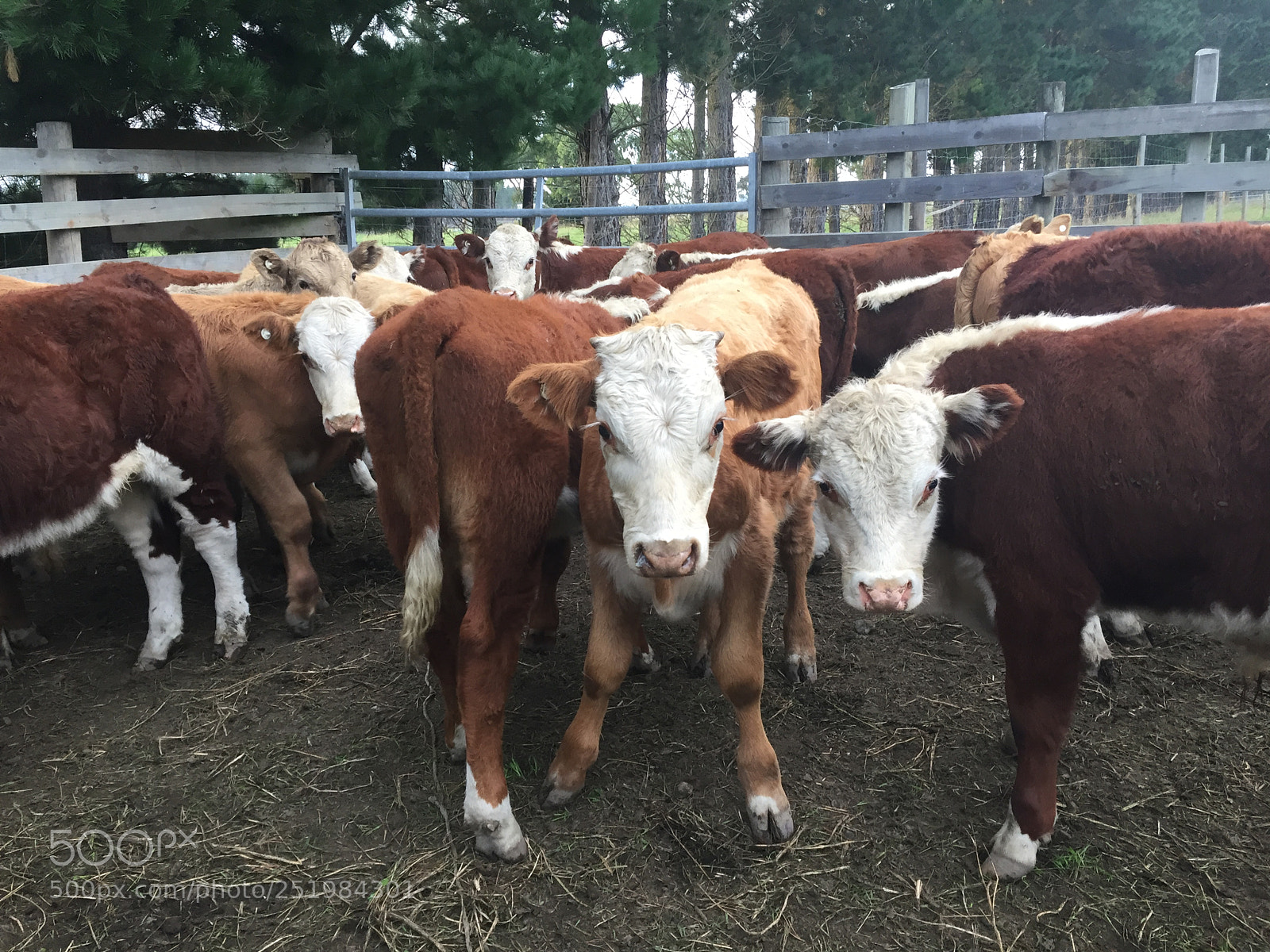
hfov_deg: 61.7
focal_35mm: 29
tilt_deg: -13.9
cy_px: 476
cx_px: 635
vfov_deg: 48.2
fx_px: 1064
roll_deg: +2.4
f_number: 2.2
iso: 32
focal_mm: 4.15
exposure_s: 1/33
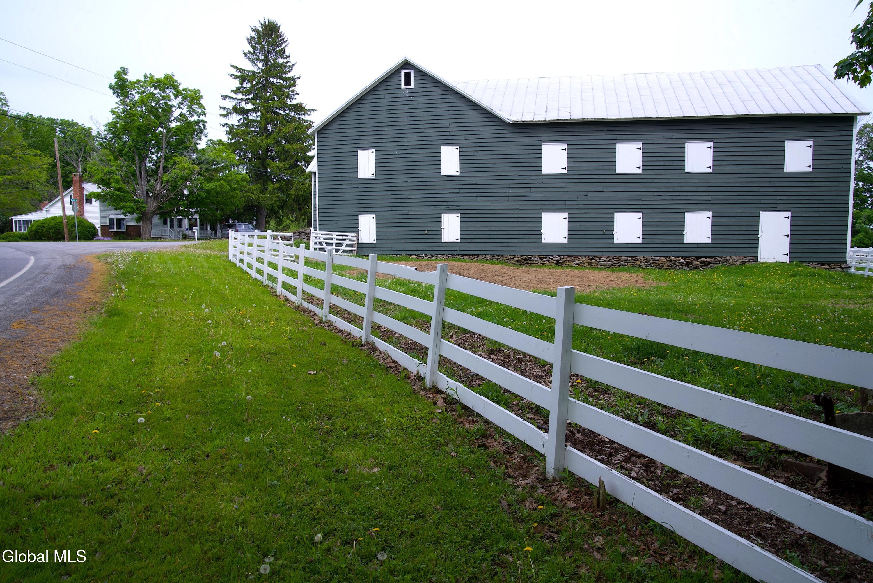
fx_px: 582
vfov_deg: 53.2
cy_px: 292
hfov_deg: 73.7
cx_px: 436
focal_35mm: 24
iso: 100
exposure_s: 1/30
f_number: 20
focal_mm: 24
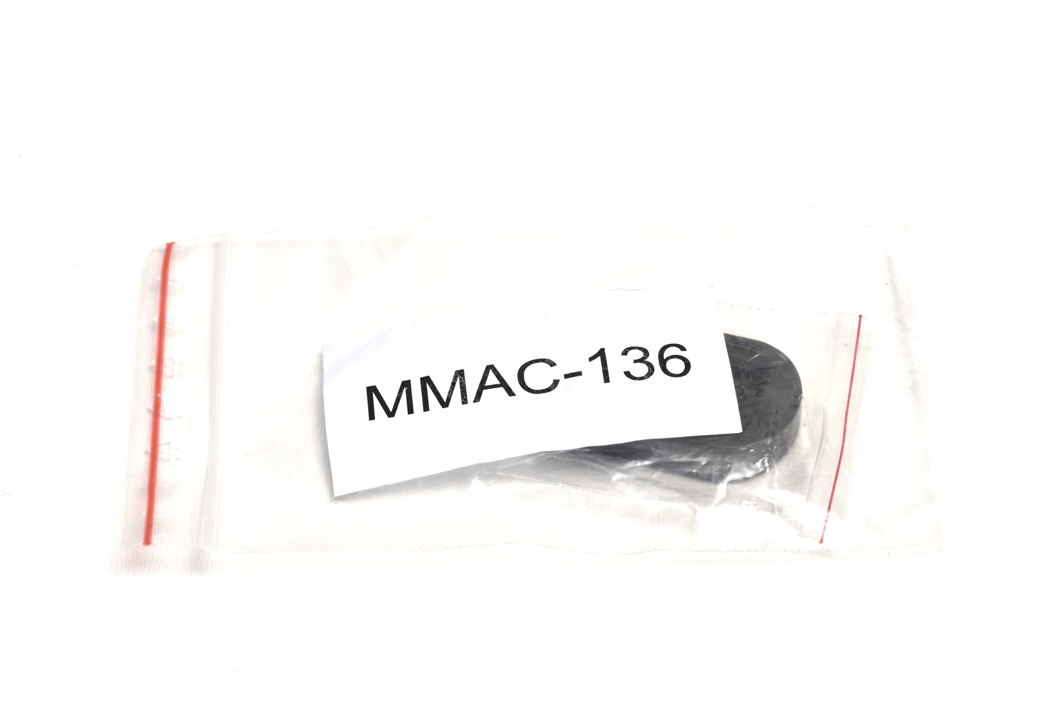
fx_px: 3098
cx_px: 531
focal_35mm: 105
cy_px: 354
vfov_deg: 13.1
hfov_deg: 19.4
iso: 200
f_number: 11
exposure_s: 1/125
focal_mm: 105
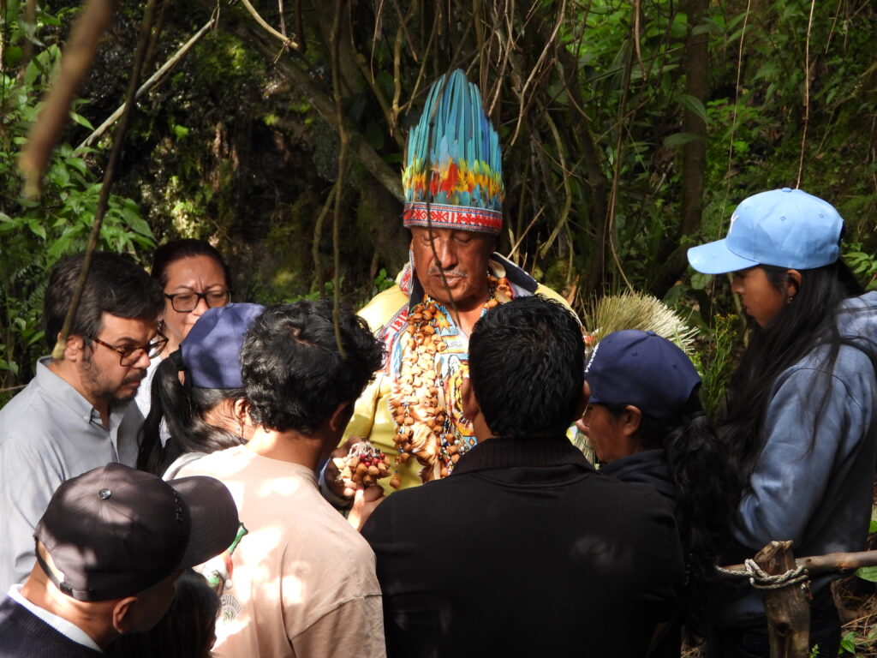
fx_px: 3167
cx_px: 438
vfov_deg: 11.9
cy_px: 329
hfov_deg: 15.8
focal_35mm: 125
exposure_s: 1/60
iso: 360
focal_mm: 22.5
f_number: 4
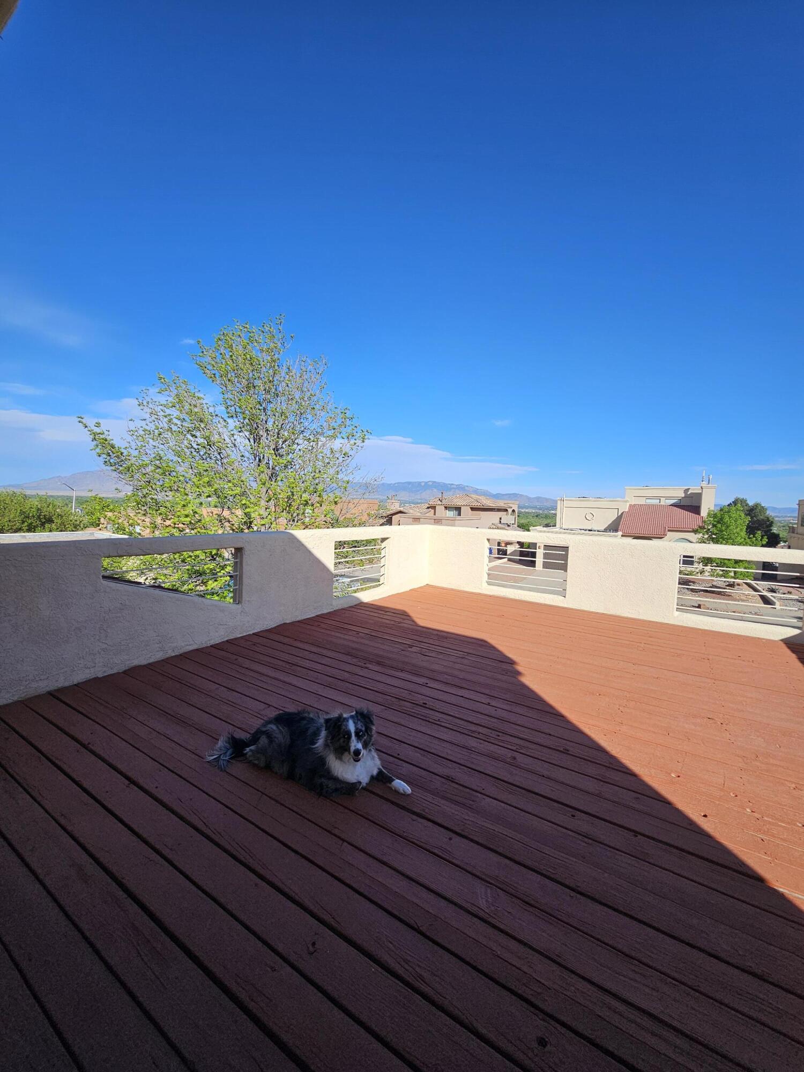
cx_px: 402
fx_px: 403
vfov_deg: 106.2
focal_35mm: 13
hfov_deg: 89.9
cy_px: 536
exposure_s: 1/2476
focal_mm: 2.2
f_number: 2.2
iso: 50
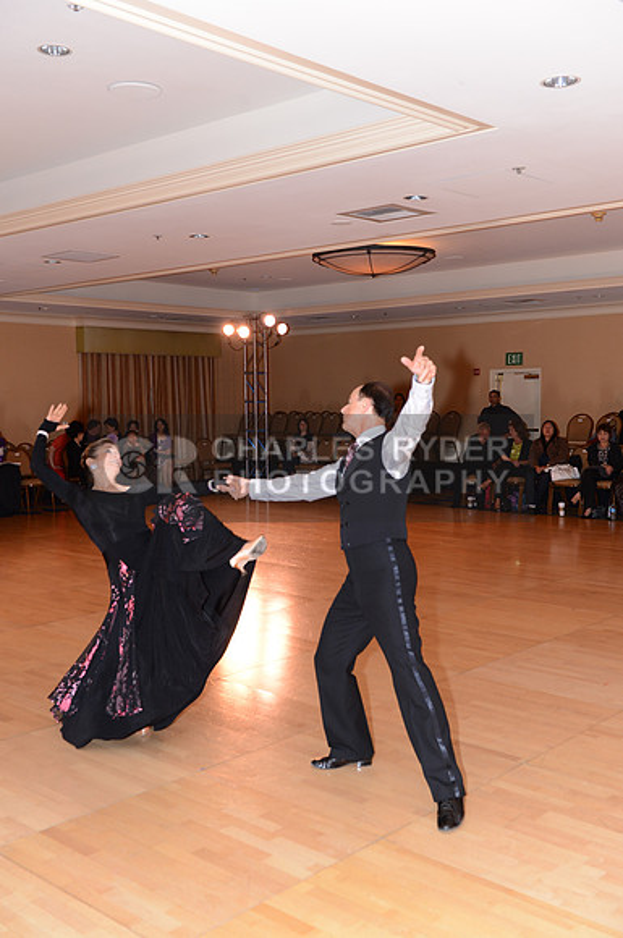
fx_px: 989
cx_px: 312
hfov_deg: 35.0
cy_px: 469
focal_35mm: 38
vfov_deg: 50.8
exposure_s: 1/200
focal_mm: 38
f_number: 5
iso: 800
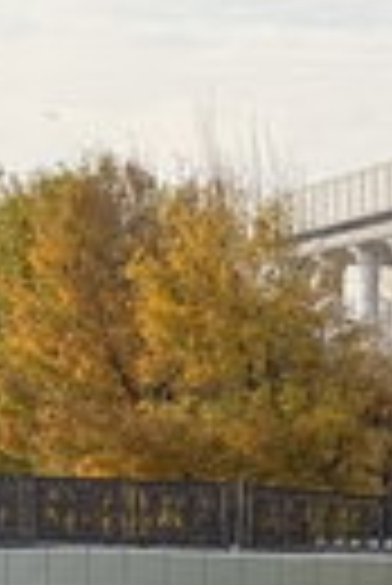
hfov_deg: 6.5
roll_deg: -0.8
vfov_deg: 9.7
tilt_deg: -6.3
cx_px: 798
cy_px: 925
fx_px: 3339
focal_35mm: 205
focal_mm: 6.76
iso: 80
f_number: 1.78
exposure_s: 1/1222
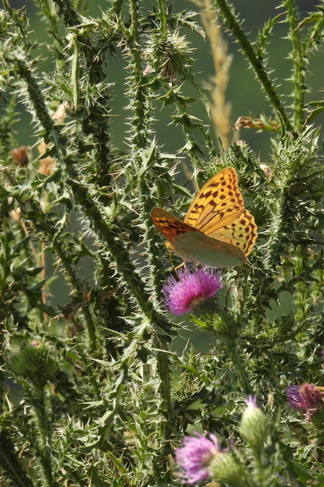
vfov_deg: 2.7
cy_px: 244
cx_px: 218
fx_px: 10332
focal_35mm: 765
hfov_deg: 1.8
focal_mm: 98.1
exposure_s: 1/320
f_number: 6.3
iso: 100
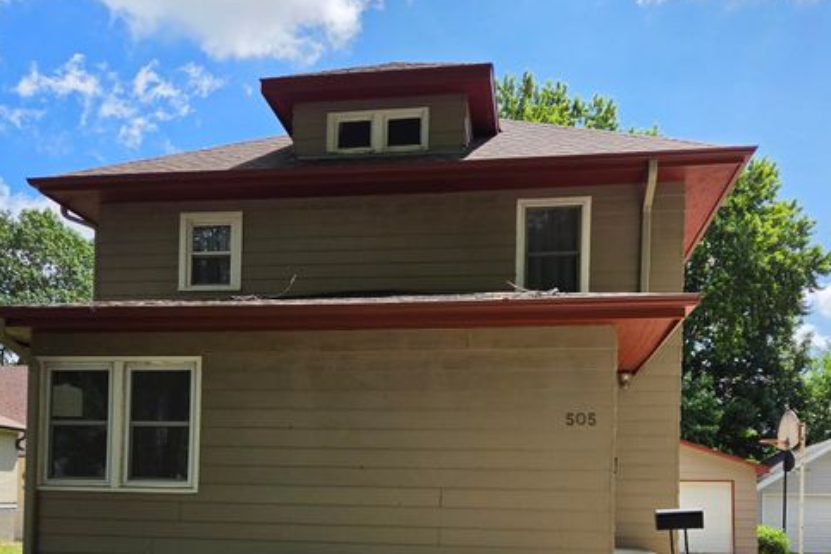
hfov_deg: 57.2
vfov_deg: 37.7
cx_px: 422
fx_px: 762
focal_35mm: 33
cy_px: 481
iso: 80
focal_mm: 5.4
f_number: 1.8
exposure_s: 1/4397
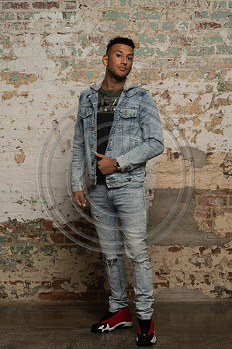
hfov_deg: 16.0
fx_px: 824
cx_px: 116
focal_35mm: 85
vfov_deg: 23.9
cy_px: 174
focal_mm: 85
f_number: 6.3
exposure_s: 1/160
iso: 200
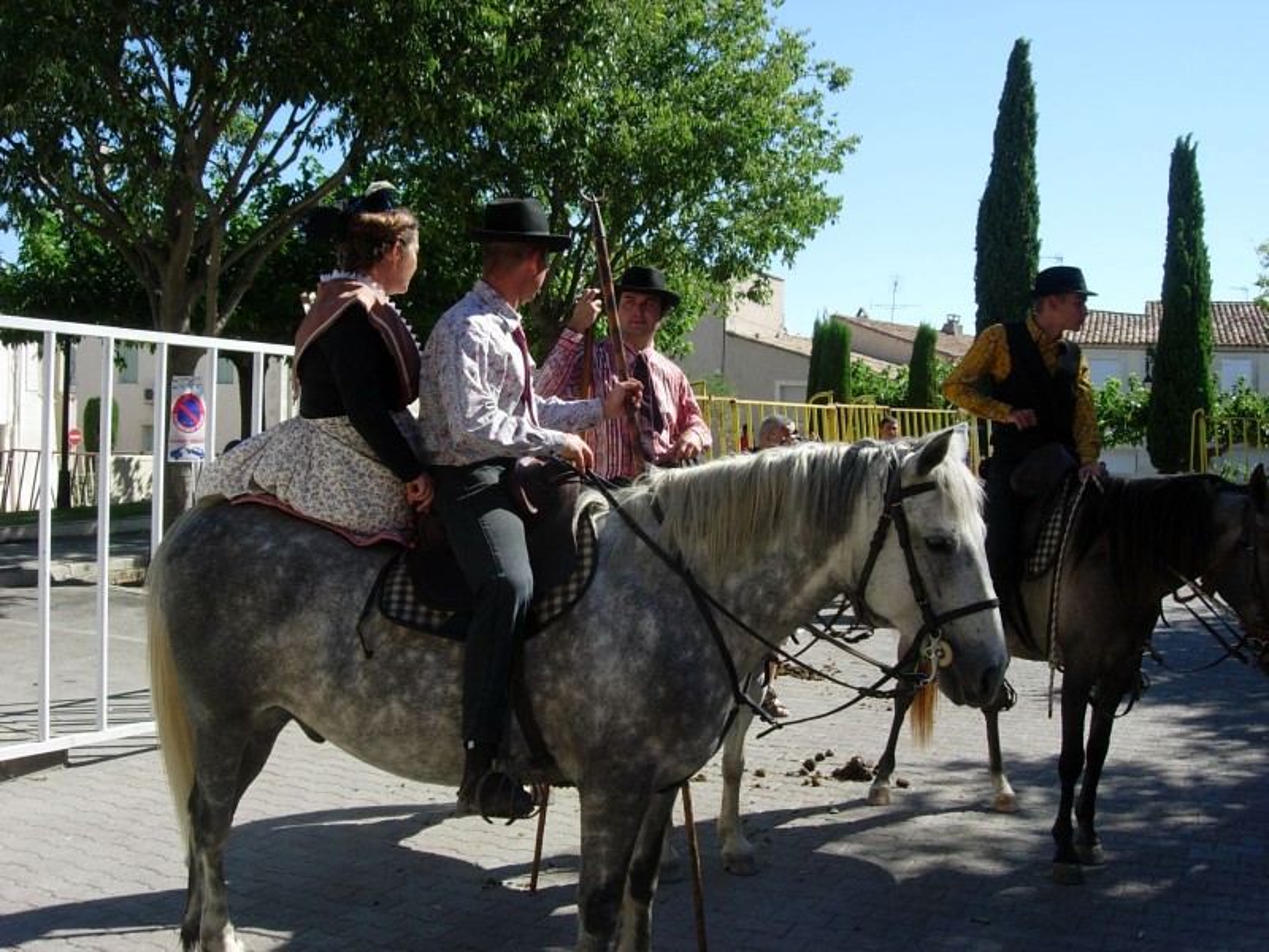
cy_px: 476
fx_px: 1393
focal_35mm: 38
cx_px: 634
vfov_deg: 37.7
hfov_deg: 49.0
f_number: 4.8
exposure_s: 1/395
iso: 64
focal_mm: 7.8
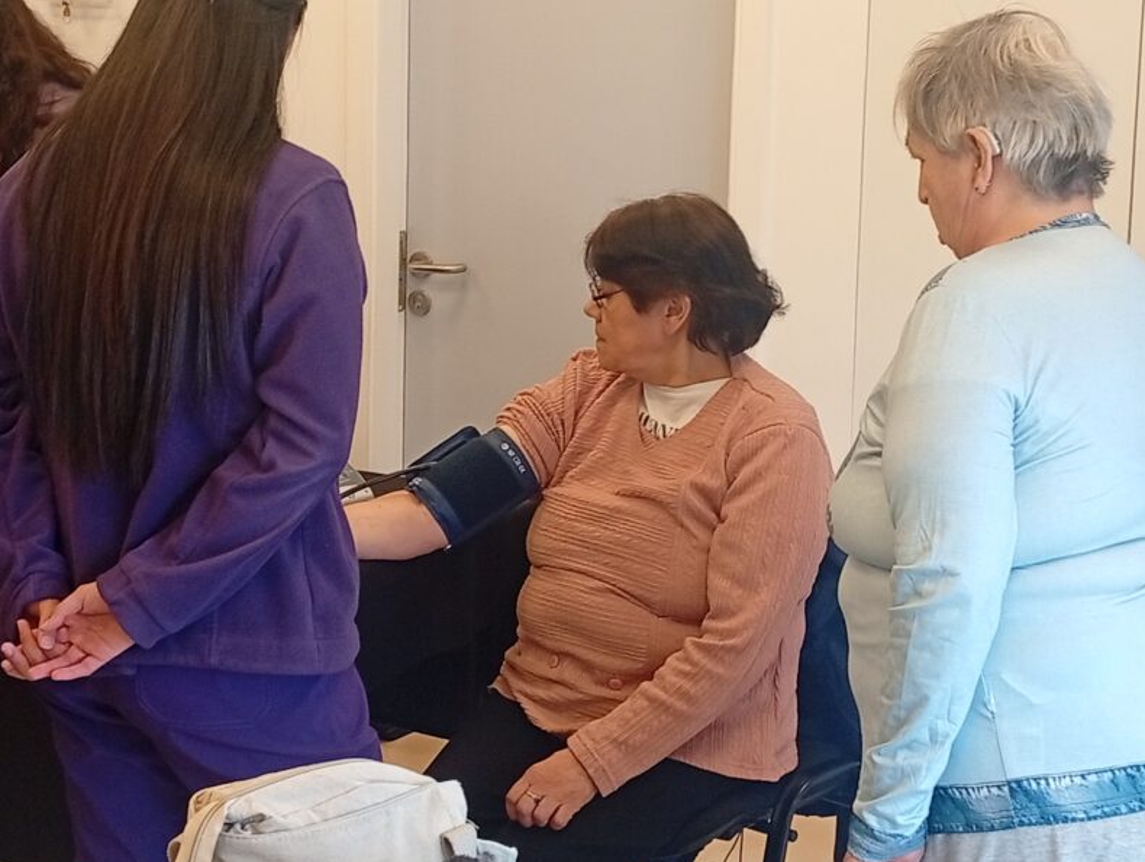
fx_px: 2319
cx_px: 603
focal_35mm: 70
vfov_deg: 21.0
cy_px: 325
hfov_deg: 27.7
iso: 184
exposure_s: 1/50
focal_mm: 3.98
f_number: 1.8
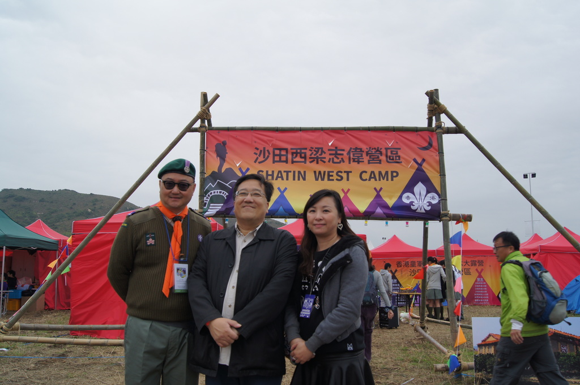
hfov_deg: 57.3
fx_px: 531
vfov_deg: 39.9
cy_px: 192
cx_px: 290
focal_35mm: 33
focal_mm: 22
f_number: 7.1
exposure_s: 1/125
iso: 100
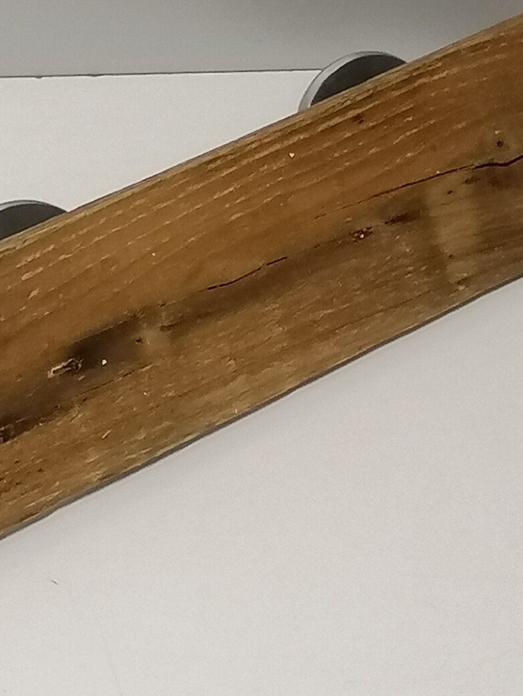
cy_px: 31
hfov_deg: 10.8
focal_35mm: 131
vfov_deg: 14.8
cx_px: -337
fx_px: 2638
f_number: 1.8
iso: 400
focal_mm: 4.75
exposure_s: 1/33.3
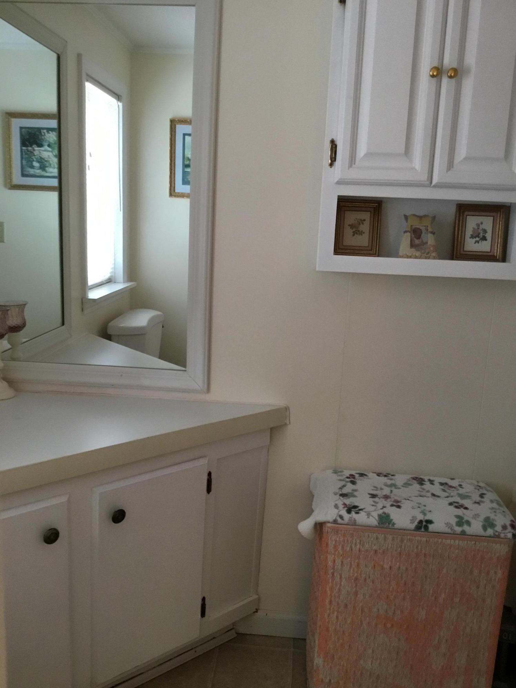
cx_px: 258
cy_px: 344
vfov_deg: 58.4
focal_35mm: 31
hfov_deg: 45.4
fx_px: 616
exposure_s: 1/30
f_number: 2.4
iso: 125
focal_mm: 3.3
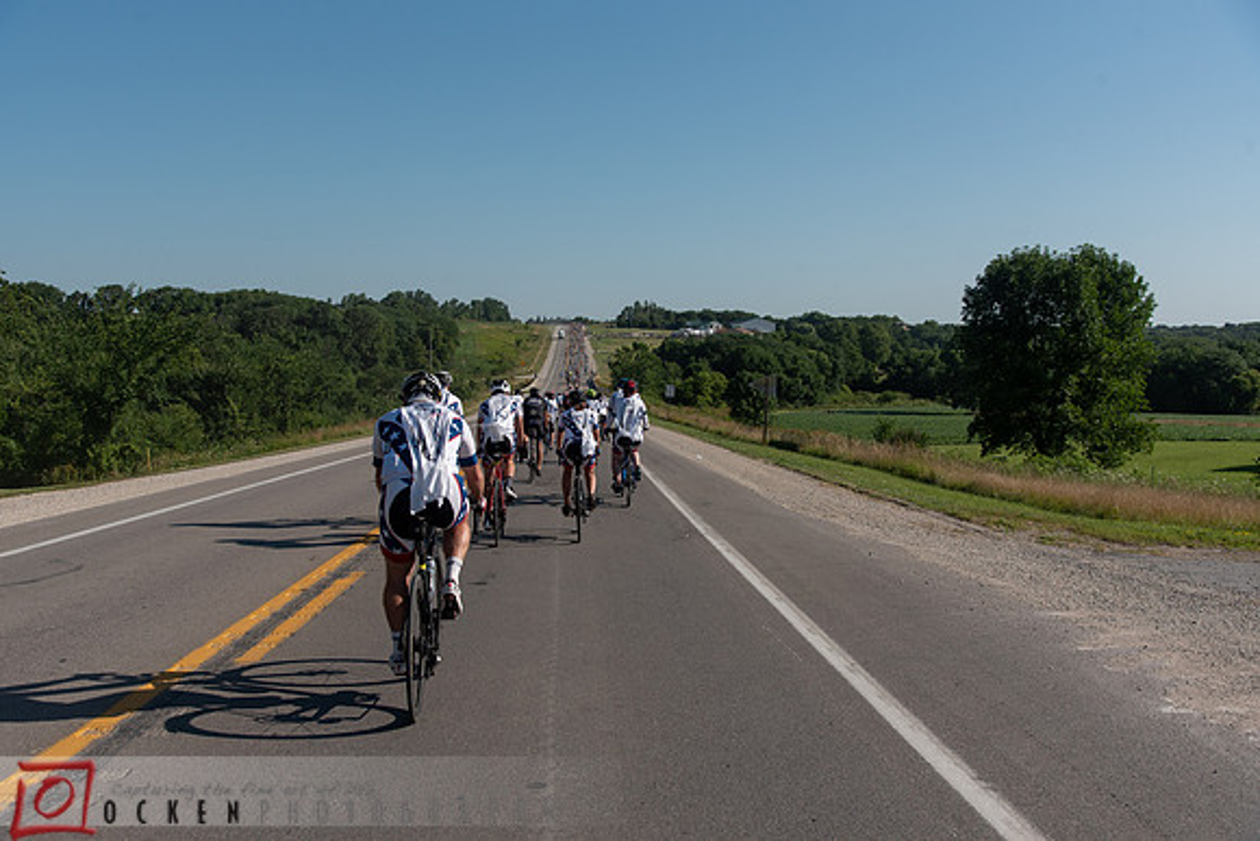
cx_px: 630
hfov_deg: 54.4
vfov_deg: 37.9
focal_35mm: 35
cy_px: 420
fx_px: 1225
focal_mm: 35
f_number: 6.3
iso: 200
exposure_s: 1/1600
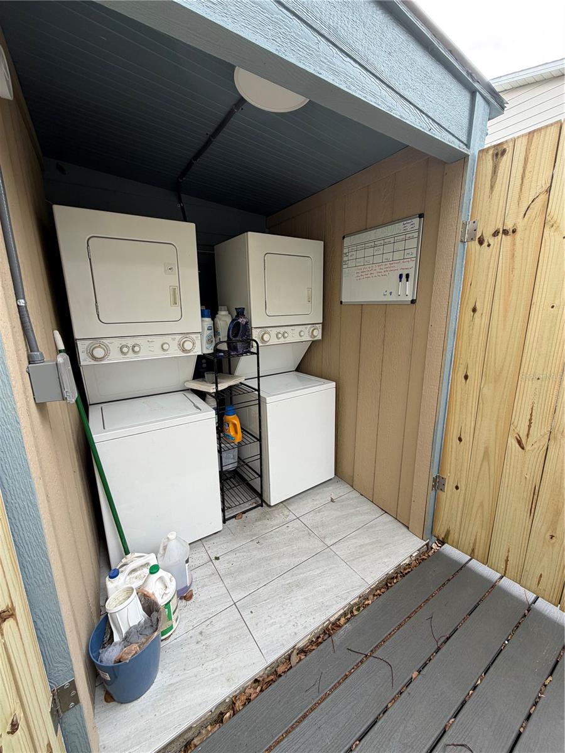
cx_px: 282
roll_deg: +0.6
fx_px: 305
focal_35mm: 14
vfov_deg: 102.1
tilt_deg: -12.4
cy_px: 376
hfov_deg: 85.7
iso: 40
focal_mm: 2.22
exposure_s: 1/129
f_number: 2.2
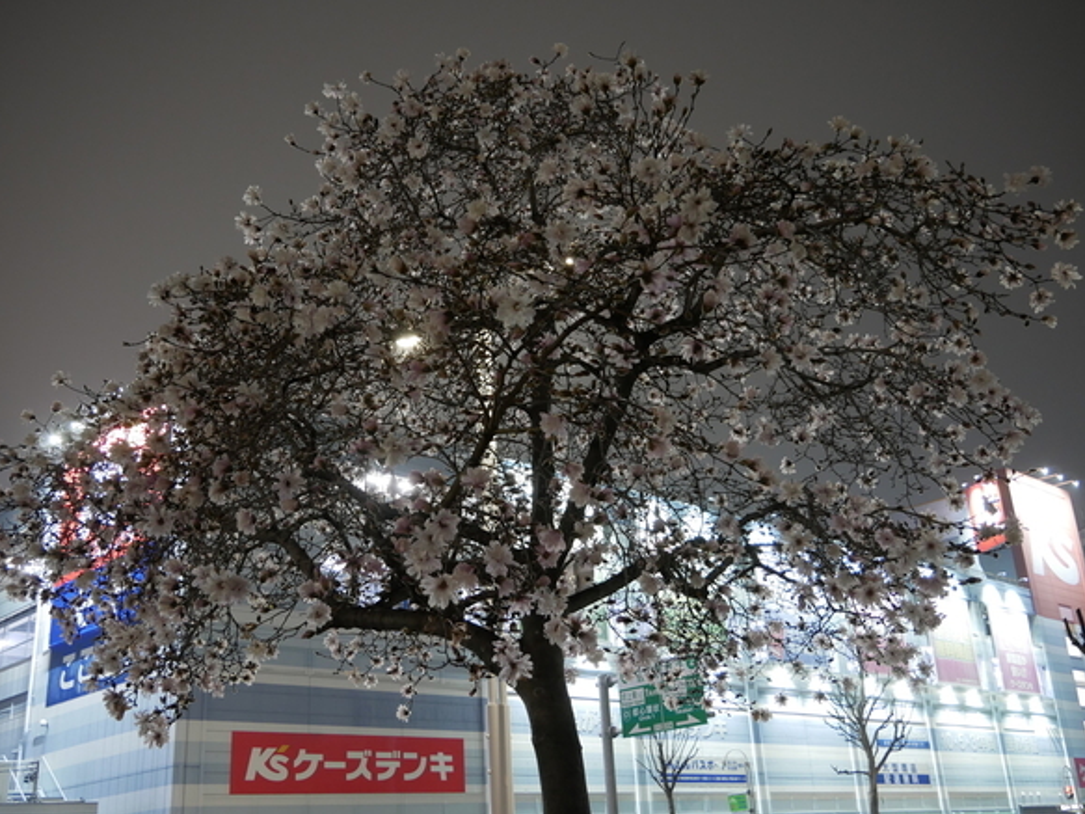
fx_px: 1097
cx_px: 538
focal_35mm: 35
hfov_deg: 52.6
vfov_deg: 40.7
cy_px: 400
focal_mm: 17
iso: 800
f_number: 3.8
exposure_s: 1/4
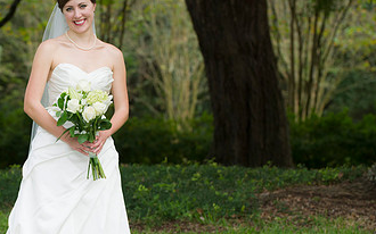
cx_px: 54
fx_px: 1926
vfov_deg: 7.0
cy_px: 145
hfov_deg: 11.1
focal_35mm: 188
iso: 400
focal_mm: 105
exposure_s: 1/250
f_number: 3.5
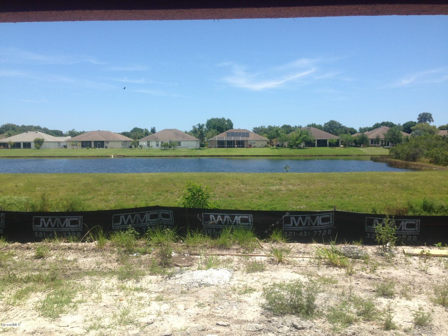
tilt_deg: -2.5
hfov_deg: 55.4
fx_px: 427
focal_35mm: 33
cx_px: 224
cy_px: 168
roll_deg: +0.9
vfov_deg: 42.9
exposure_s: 1/1466
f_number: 2.4
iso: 50
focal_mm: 4.12
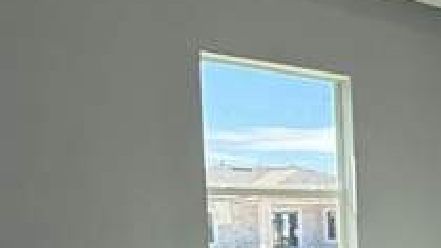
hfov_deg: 26.5
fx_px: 678
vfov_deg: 20.1
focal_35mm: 58
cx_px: 655
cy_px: 248
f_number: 2.2
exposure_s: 1/223
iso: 64
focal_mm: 2.22
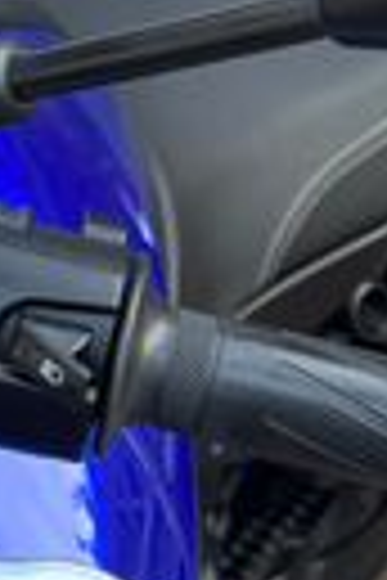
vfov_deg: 15.2
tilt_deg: -37.4
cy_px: 427
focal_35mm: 134
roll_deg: +1.0
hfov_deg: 10.2
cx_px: 324
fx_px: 2161
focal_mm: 5.96
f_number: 1.6
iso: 64
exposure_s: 1/121
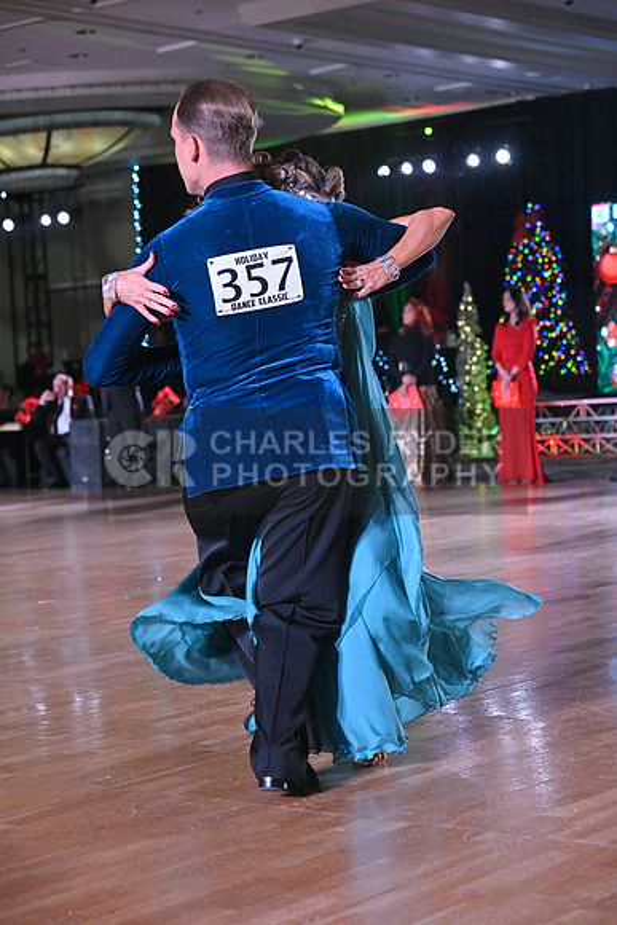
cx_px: 308
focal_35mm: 78
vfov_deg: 26.0
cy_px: 462
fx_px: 2004
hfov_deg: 17.5
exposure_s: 1/400
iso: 6400
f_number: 5.6
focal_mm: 78
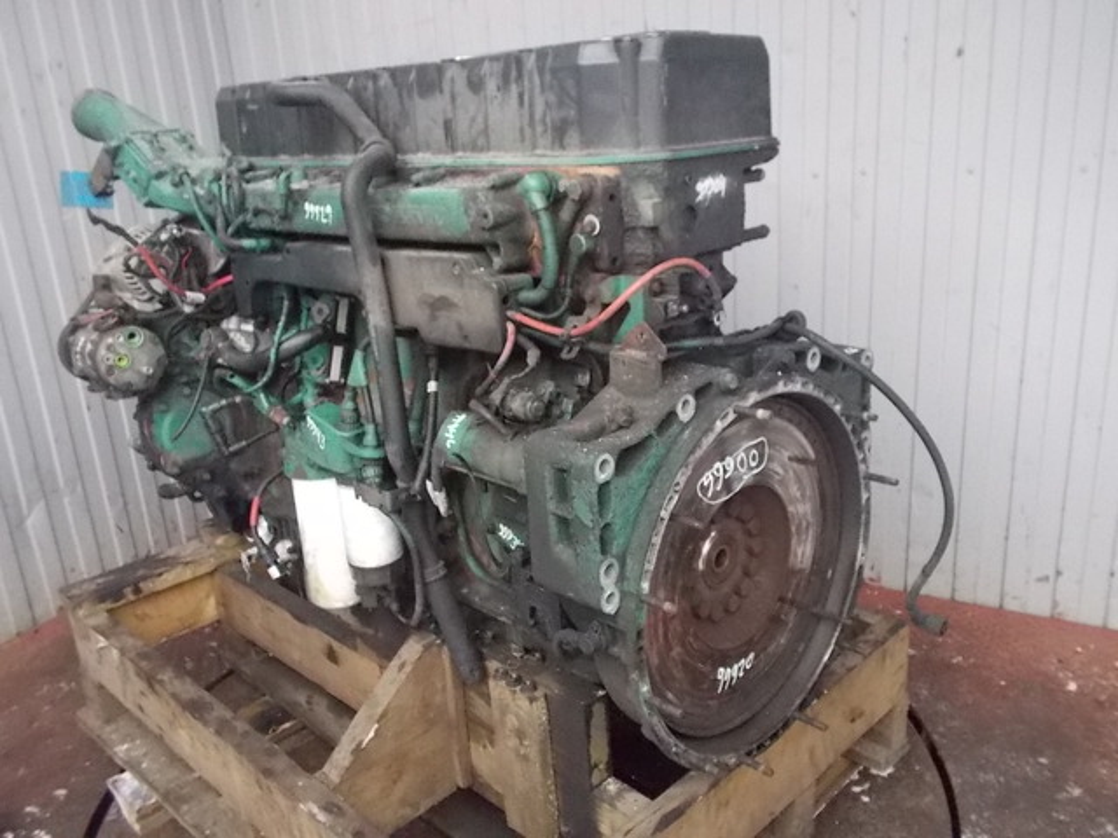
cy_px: 419
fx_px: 937
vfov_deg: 48.2
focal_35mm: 29
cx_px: 559
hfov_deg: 61.7
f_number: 3.3
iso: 640
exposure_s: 1/125
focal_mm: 4.1
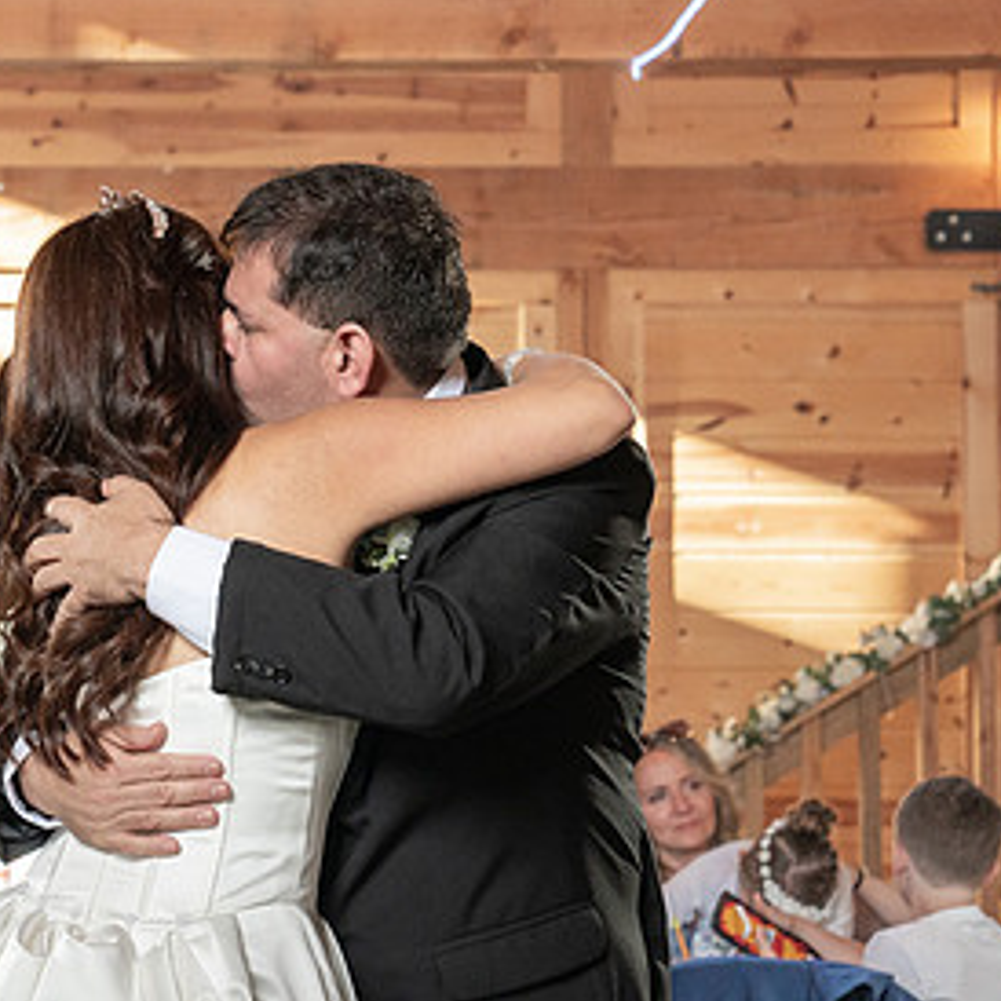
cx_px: 205
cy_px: 561
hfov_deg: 12.1
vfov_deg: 12.1
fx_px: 4711
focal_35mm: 144
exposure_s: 1/200
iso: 2000
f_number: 5.6
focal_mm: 70
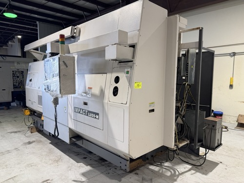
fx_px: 169
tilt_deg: -6.2
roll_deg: -0.3
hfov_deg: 71.6
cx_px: 122
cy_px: 92
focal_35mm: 24
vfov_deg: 56.8
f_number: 1.78
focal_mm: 6.76
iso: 125
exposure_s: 1/120
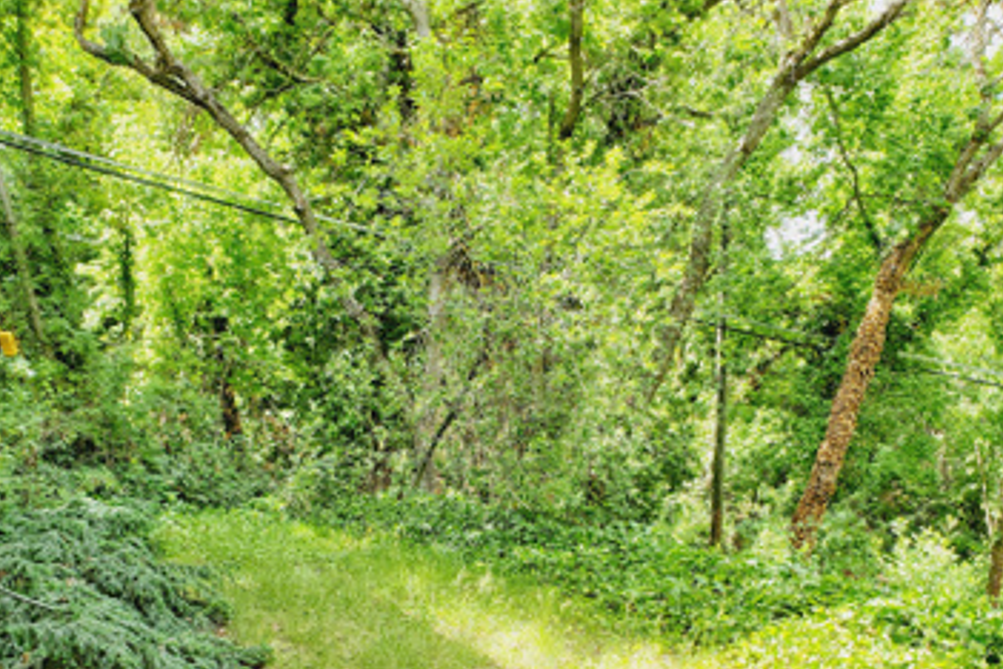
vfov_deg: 33.5
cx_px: 497
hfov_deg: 51.9
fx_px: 1031
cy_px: 638
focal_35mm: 37
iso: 50
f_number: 2.4
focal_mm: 4.3
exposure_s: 1/205
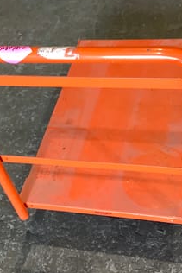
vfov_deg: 38.9
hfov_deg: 26.5
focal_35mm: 51
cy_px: 135
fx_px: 386
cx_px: 100
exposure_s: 1/50
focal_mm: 3.3
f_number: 2.4
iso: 200
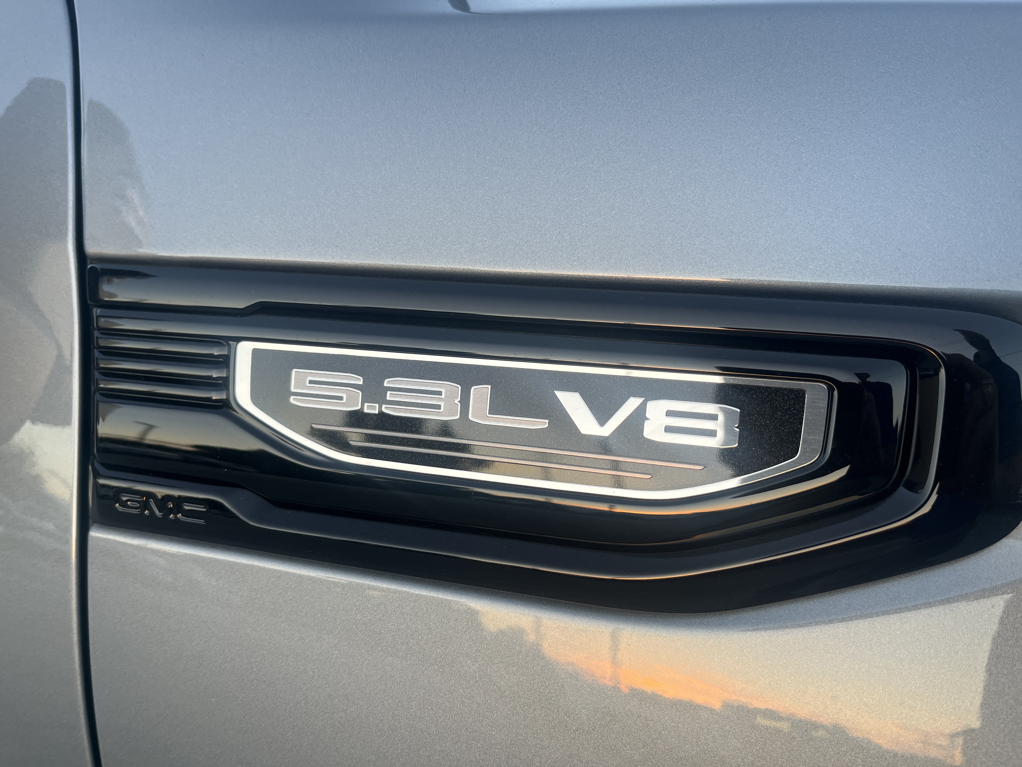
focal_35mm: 26
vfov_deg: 53.1
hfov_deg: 67.3
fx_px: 768
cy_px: 384
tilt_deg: -18.8
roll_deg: +3.8
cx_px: 511
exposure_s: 1/122
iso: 50
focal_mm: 5.1
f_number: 1.6
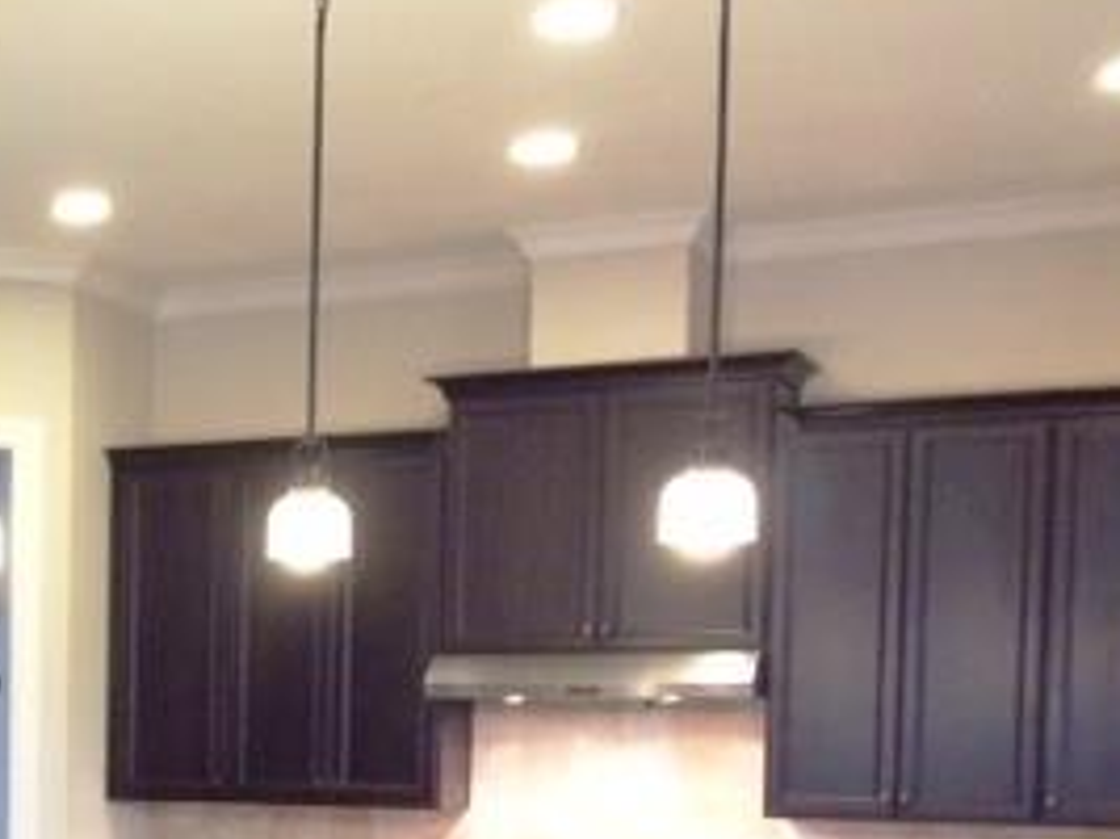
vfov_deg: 19.9
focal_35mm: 72
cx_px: -34
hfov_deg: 25.5
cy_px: 818
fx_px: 2329
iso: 250
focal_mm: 4.12
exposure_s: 1/30
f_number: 2.2
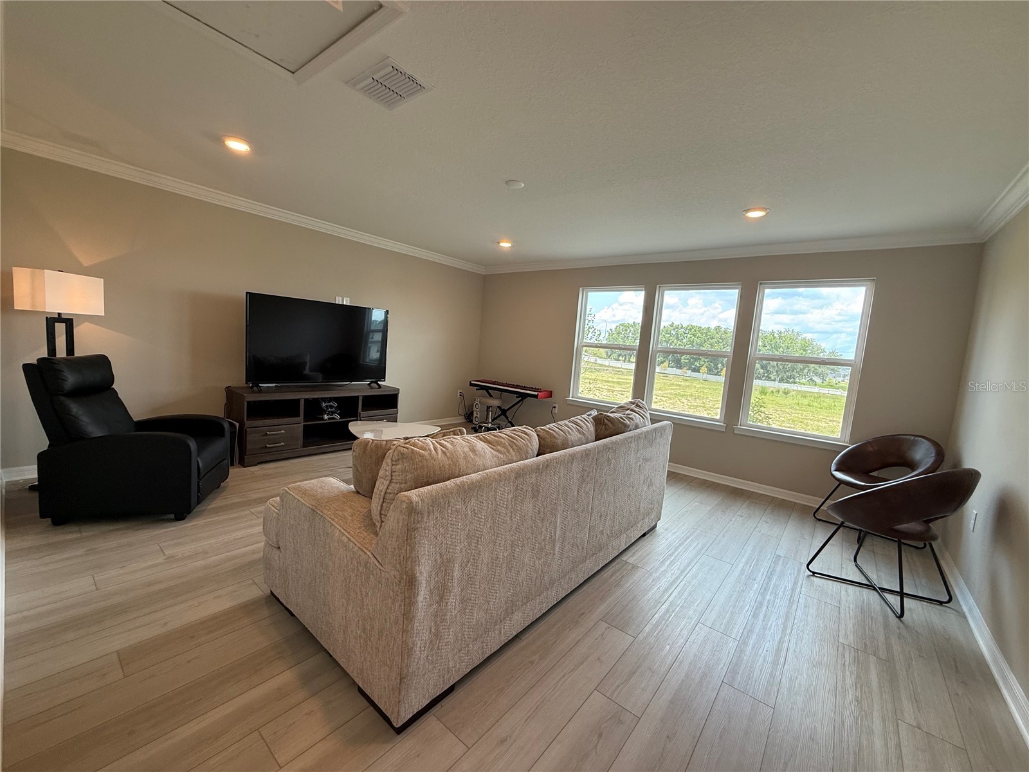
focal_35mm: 14
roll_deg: -5.0
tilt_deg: -5.8
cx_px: 514
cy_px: 386
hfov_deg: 102.1
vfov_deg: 85.7
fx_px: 416
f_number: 2.2
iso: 100
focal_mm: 2.22
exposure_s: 1/120
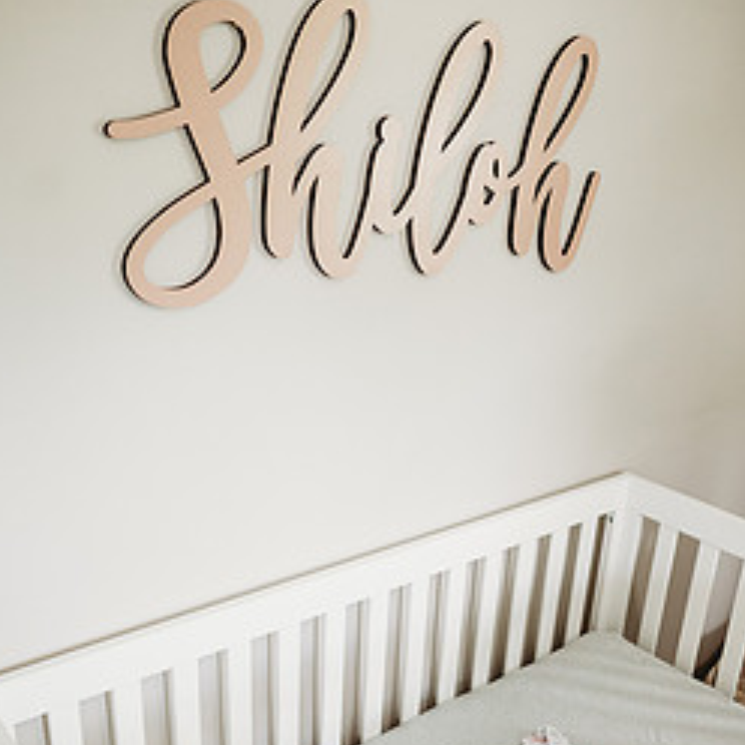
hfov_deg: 44.9
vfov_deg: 44.2
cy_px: 502
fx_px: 901
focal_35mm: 37
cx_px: 382
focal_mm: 24
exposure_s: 1/200
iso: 1600
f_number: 2.5
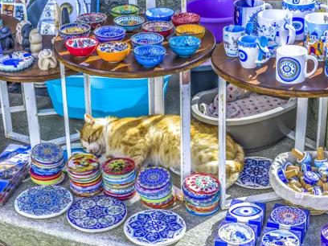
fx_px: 730
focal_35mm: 77
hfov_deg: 25.3
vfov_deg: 19.1
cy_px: 123
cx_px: 155
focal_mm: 70
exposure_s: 1/80
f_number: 11
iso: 80
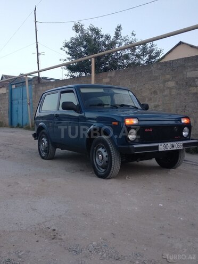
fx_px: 198
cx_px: 99
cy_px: 132
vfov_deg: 67.3
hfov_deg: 53.1
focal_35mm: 26
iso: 160
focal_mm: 3.81
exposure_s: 1/100
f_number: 2.2
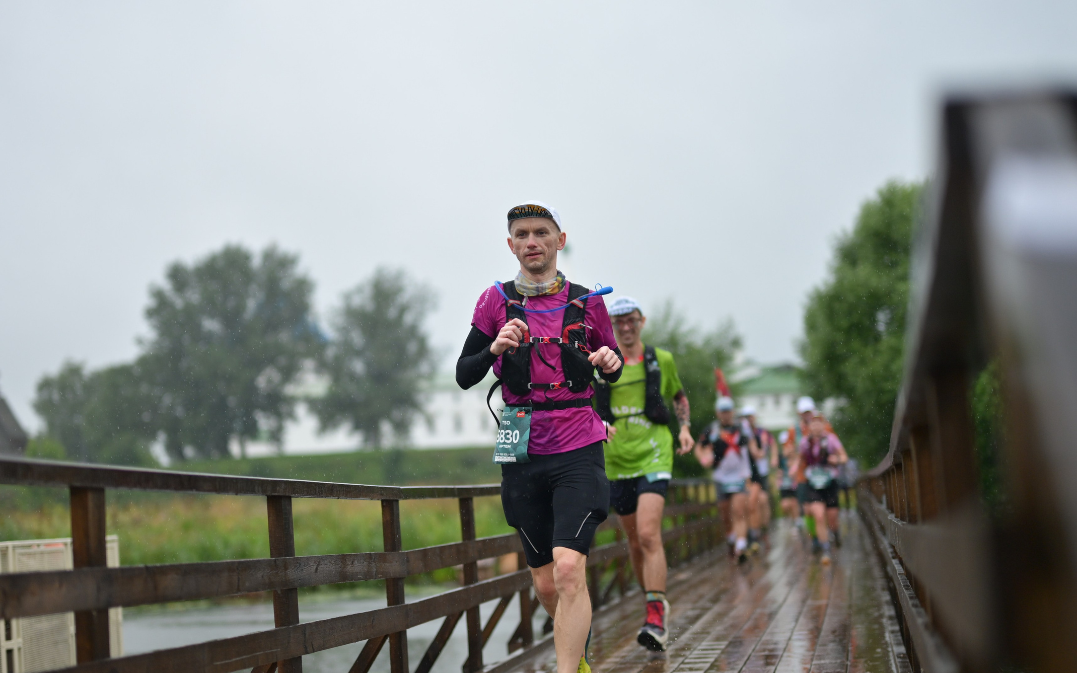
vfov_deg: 21.3
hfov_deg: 33.4
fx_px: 1791
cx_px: 478
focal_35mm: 61
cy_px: 363
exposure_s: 1/1000
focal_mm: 50
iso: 200
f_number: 1.2
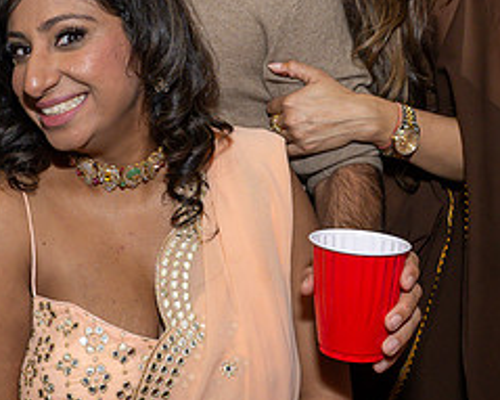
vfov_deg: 19.8
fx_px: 1109
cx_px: 149
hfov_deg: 25.2
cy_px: 5
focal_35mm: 75
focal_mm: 17
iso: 640
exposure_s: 1/250
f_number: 7.1
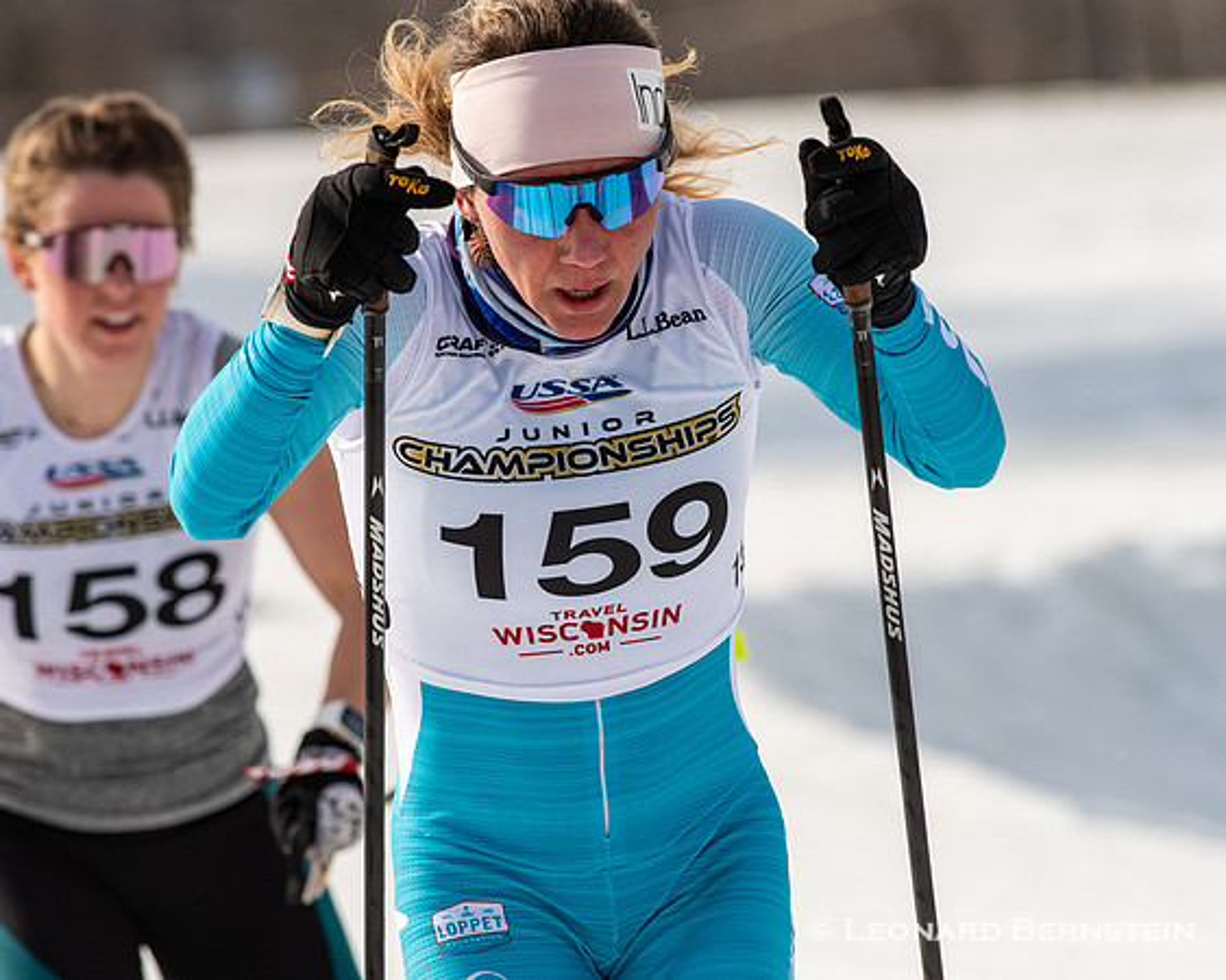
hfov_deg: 3.8
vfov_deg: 3.1
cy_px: 490
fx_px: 18383
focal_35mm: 507
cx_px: 701
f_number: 7.1
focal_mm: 300
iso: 400
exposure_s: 1/2000
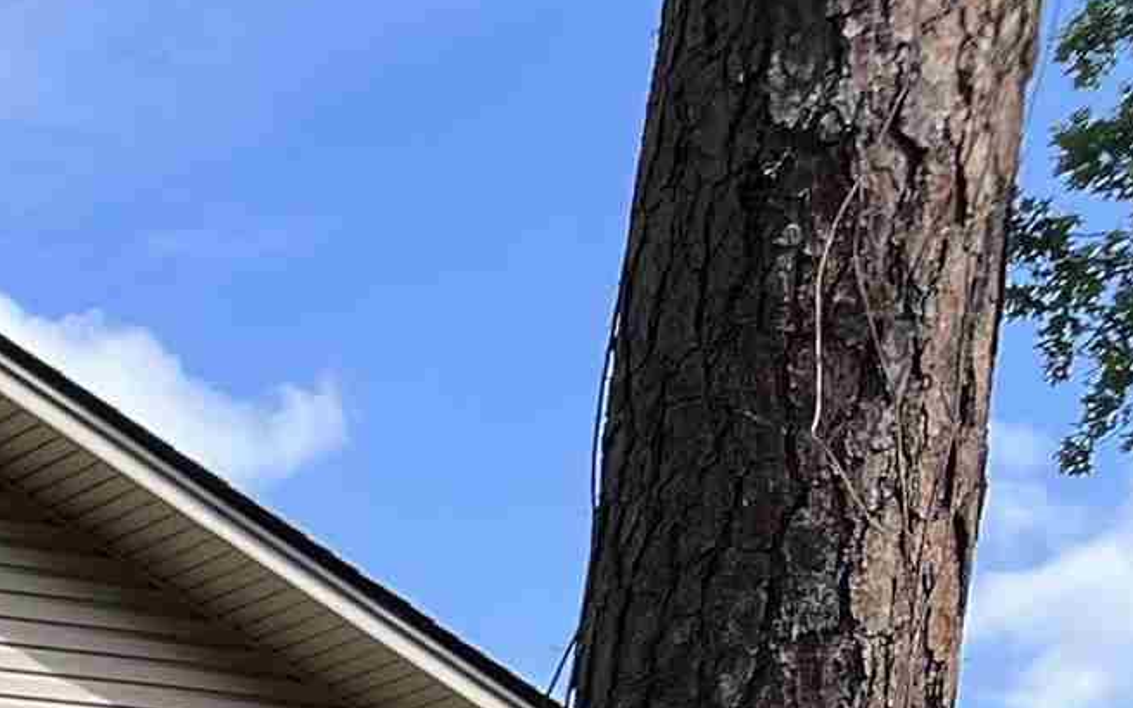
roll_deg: +2.4
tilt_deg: +0.5
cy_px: 1805
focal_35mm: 129
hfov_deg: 12.9
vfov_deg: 9.0
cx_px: -1482
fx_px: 3983
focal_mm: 5.7
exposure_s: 1/2299
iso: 50
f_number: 1.5
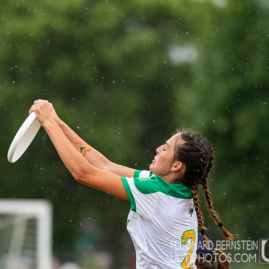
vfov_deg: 2.8
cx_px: 109
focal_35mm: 617
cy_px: 125
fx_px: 5425
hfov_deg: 2.8
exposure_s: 1/2000
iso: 1600
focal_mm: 300
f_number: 4
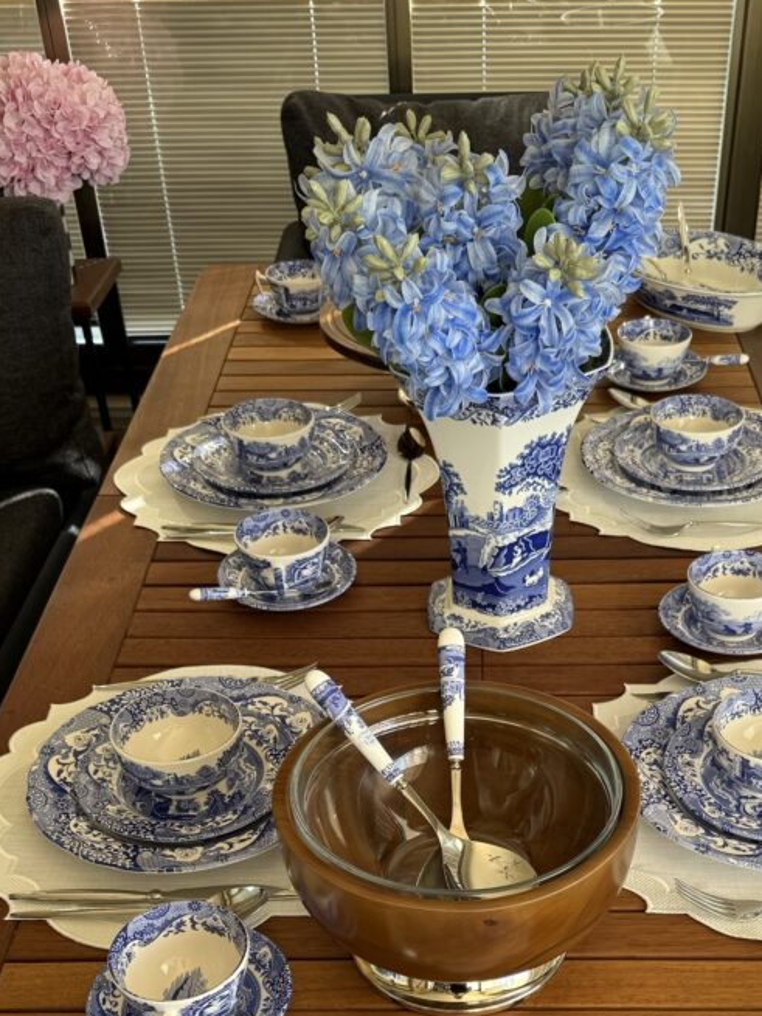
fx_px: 1292
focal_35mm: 44
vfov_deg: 40.5
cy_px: 864
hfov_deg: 32.7
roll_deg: +1.1
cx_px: 472
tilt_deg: -41.9
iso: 80
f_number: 1.78
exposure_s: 1/121
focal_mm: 6.76
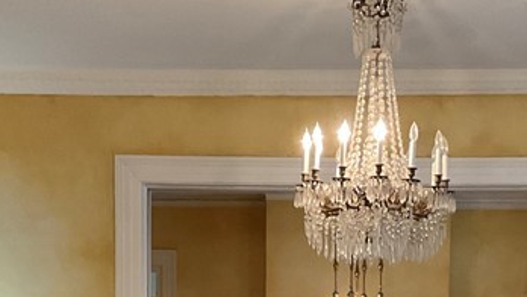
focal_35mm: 93
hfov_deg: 22.9
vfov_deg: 12.2
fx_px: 1300
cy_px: 497
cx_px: 309
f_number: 1.8
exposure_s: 1/60
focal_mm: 3
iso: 160
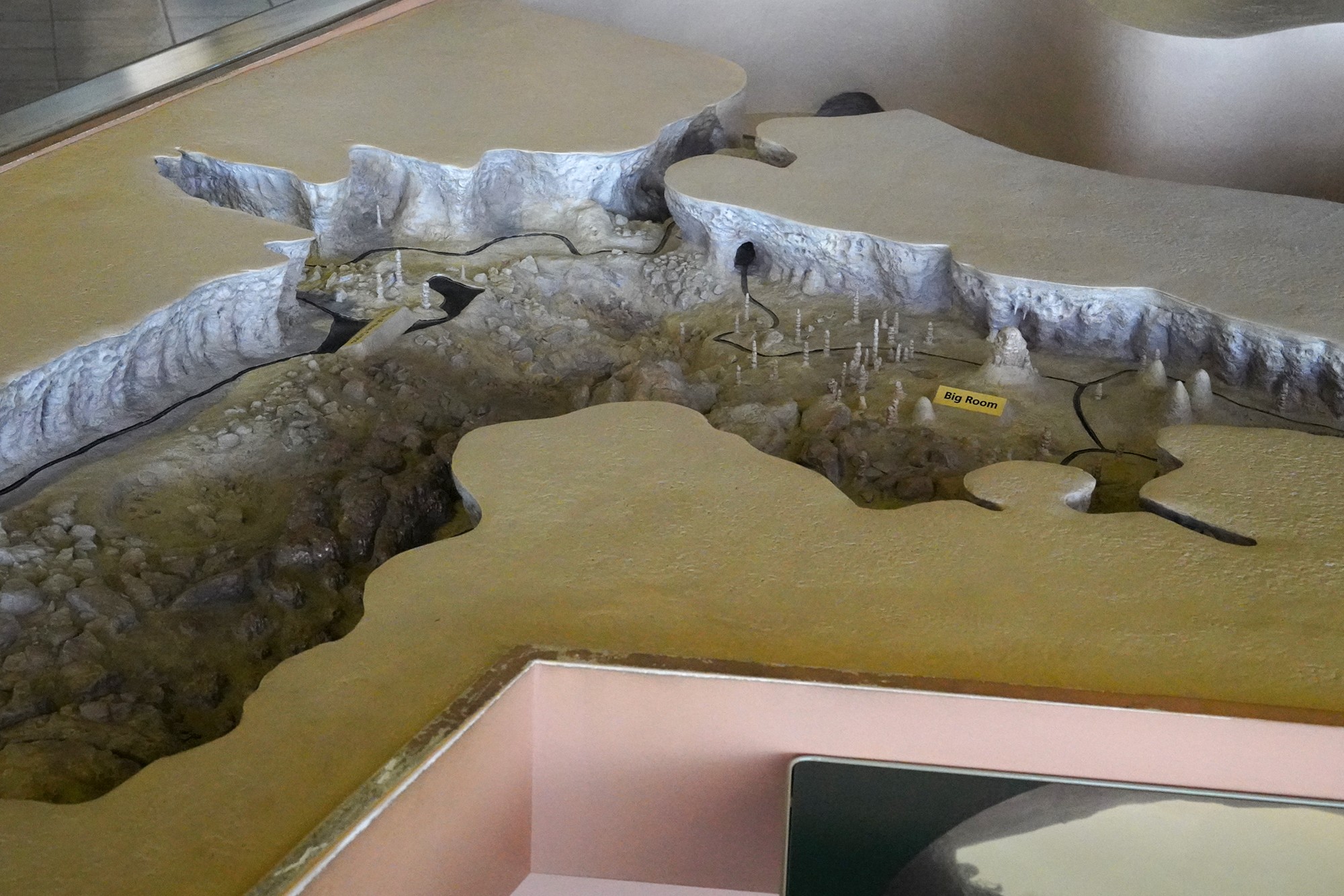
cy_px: 448
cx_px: 672
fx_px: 1531
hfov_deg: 47.4
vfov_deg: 32.6
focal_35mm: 41
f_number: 10
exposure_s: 1/100
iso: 12800
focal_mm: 41
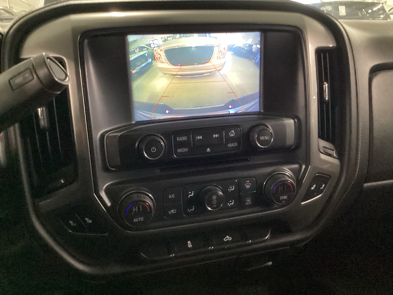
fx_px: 352
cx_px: 196
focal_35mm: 31
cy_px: 148
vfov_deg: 45.4
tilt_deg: -23.4
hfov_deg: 58.4
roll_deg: +0.7
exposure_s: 1/30
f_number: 2.4
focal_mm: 3.3
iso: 800
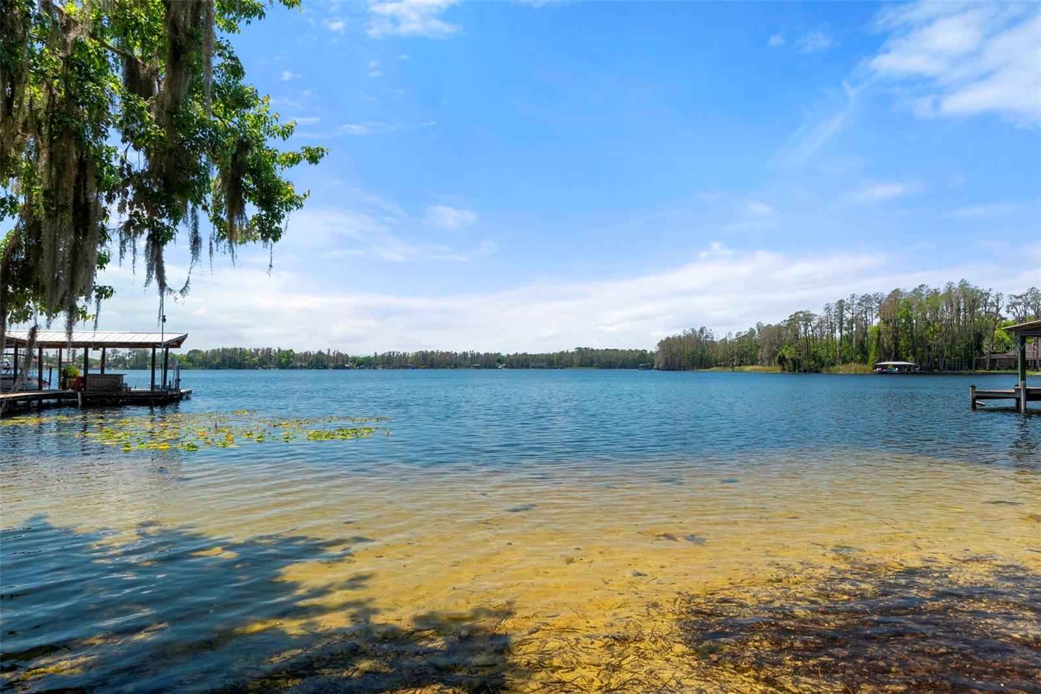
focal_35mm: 22
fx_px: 650
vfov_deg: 56.1
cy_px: 347
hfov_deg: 77.3
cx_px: 520
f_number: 8
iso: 800
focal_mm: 15
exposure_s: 1/750
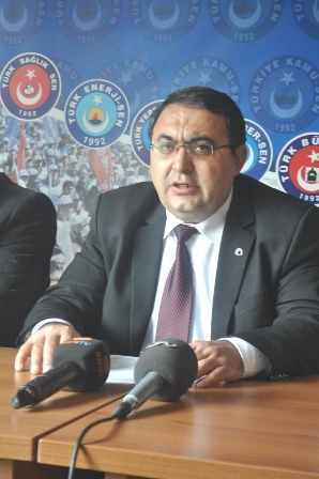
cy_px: 240
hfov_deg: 16.5
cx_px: 160
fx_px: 1098
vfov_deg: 24.6
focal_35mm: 82
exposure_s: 1/60
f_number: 5.6
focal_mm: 55
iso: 800
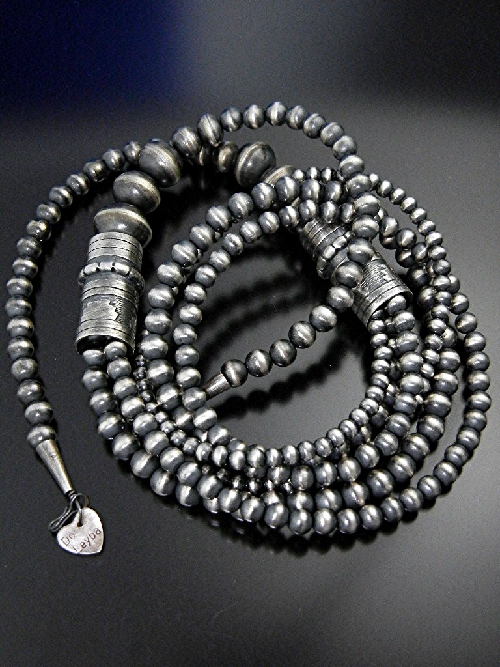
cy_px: 334
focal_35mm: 45
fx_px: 867
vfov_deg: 42.1
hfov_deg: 32.2
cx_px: 250
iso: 800
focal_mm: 8.1
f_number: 7.6
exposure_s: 1/30
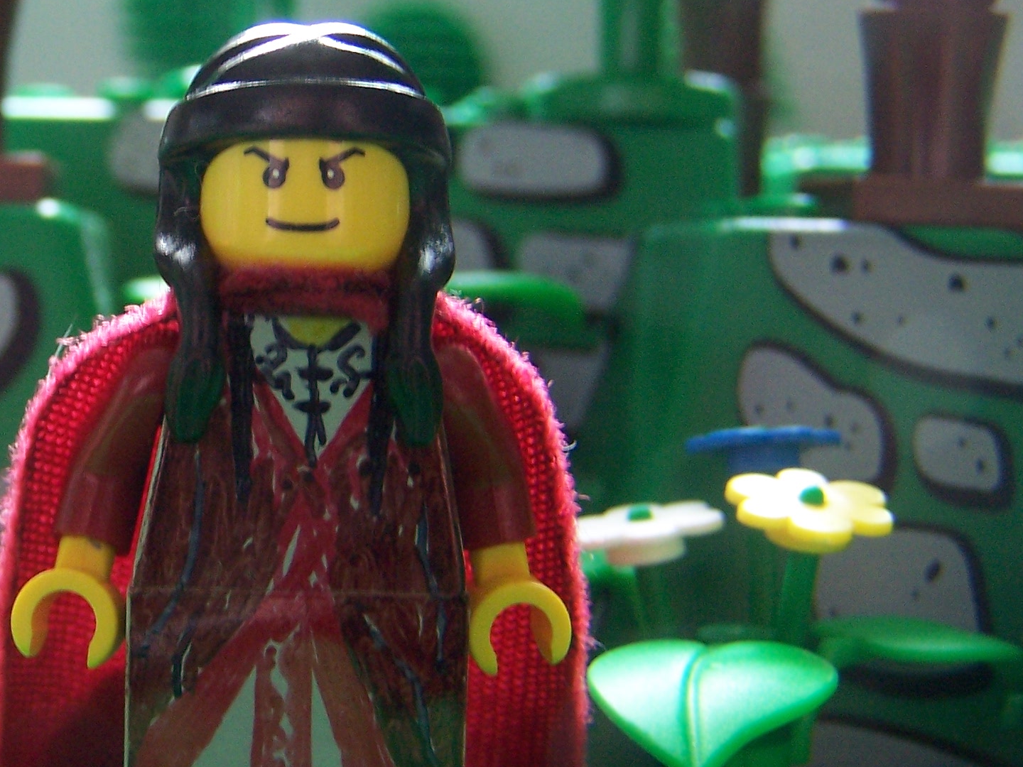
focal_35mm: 68
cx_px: 369
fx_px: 2010
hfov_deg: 28.4
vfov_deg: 21.6
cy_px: 315
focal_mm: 6.3
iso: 140
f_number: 2.8
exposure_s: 1/8
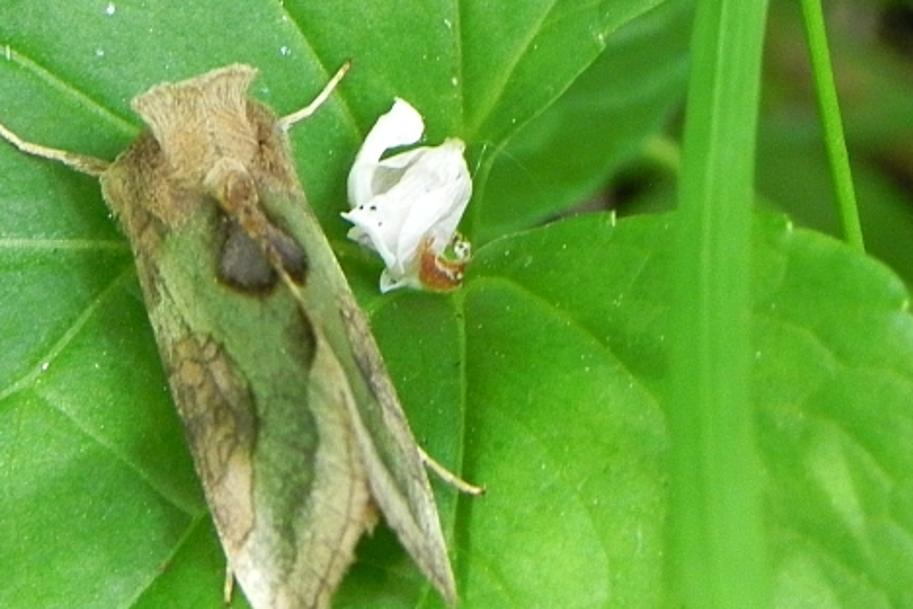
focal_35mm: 239
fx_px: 6061
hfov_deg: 8.6
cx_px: 224
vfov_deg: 5.7
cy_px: 365
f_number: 4
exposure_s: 1/30
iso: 361
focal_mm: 18.8
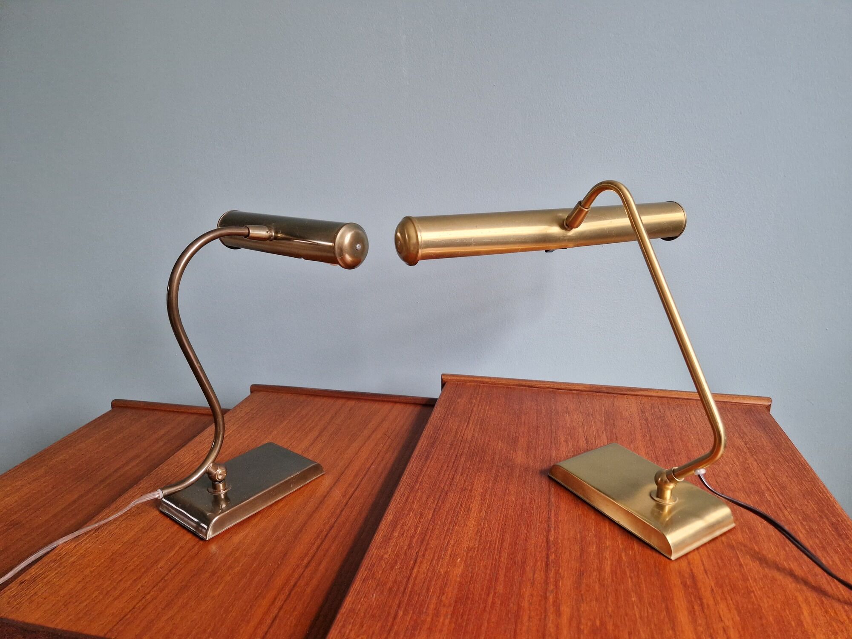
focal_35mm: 23
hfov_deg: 73.9
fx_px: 566
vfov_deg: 58.9
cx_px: 426
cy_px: 320
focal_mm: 5.4
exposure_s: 1/100
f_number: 1.8
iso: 800
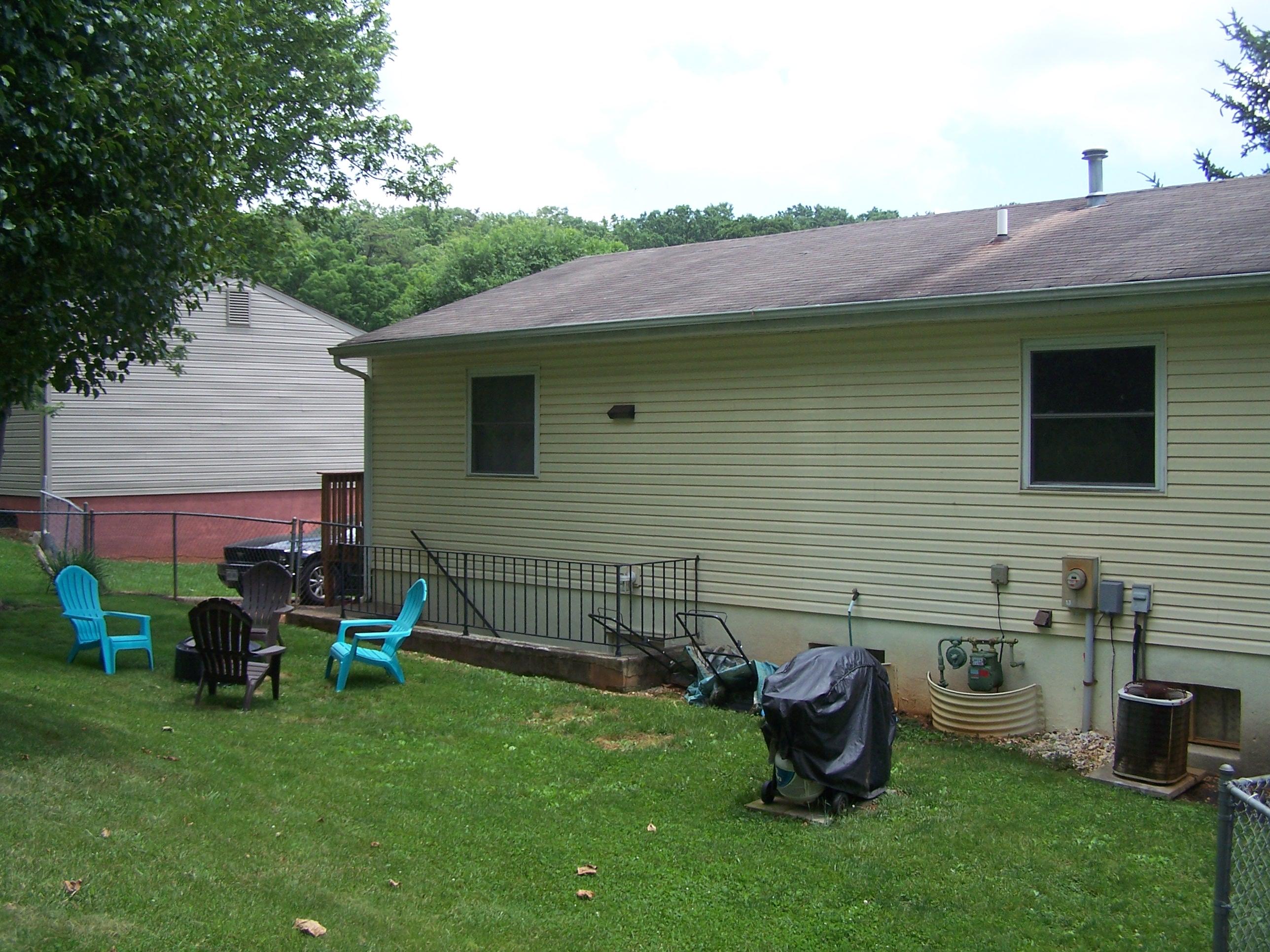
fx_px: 1394
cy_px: 476
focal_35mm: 38
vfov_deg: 37.7
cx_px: 635
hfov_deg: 49.0
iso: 80
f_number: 2.8
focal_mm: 6.3
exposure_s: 1/750
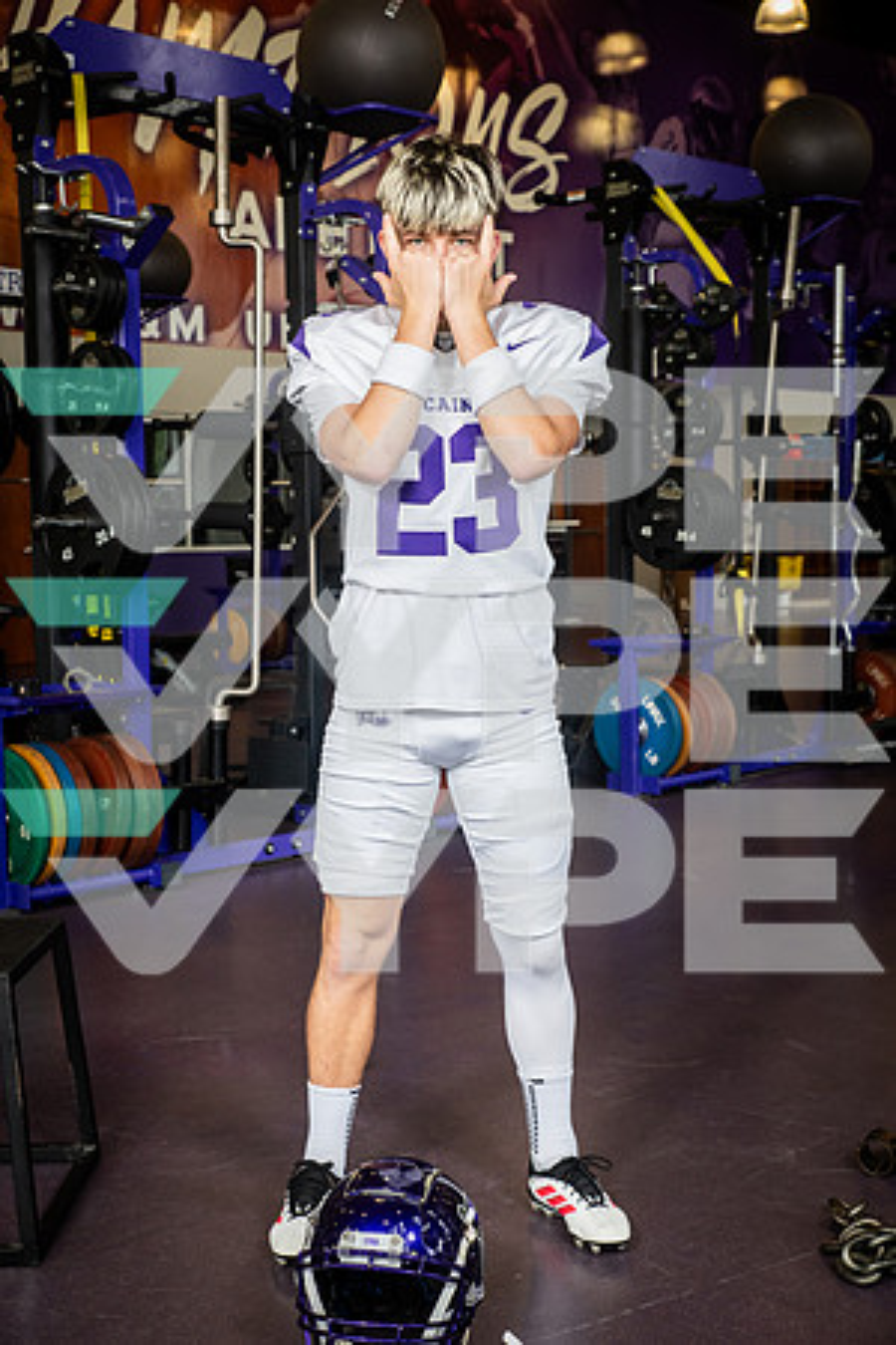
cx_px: 448
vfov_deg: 39.6
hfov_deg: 27.0
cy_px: 672
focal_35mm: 50
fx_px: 1867
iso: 800
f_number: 7.1
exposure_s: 1/250
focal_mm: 50
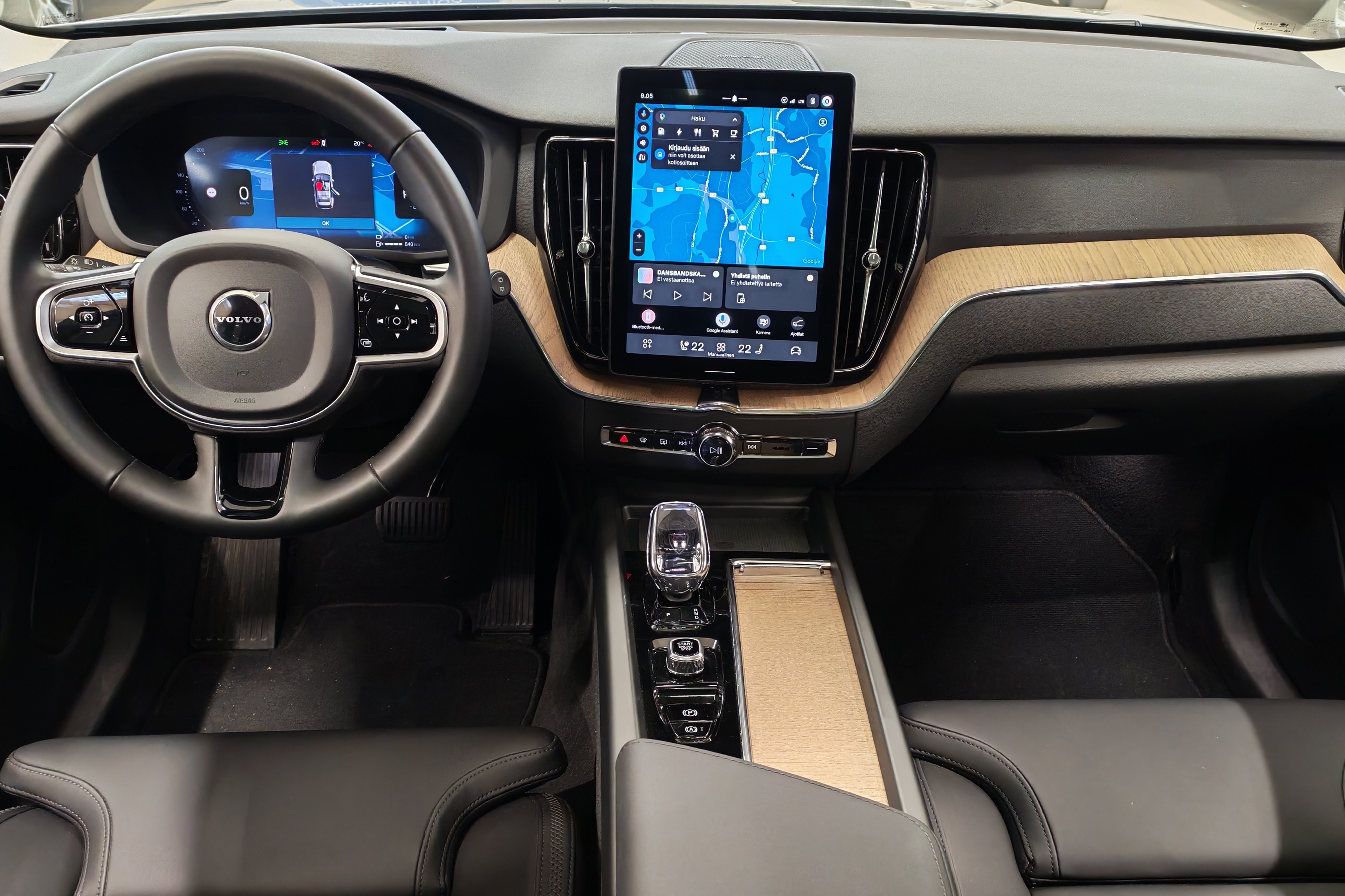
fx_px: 1270
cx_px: 671
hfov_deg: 55.8
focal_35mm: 34
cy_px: 490
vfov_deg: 38.8
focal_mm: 6.12
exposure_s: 1/50
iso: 1000
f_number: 1.9
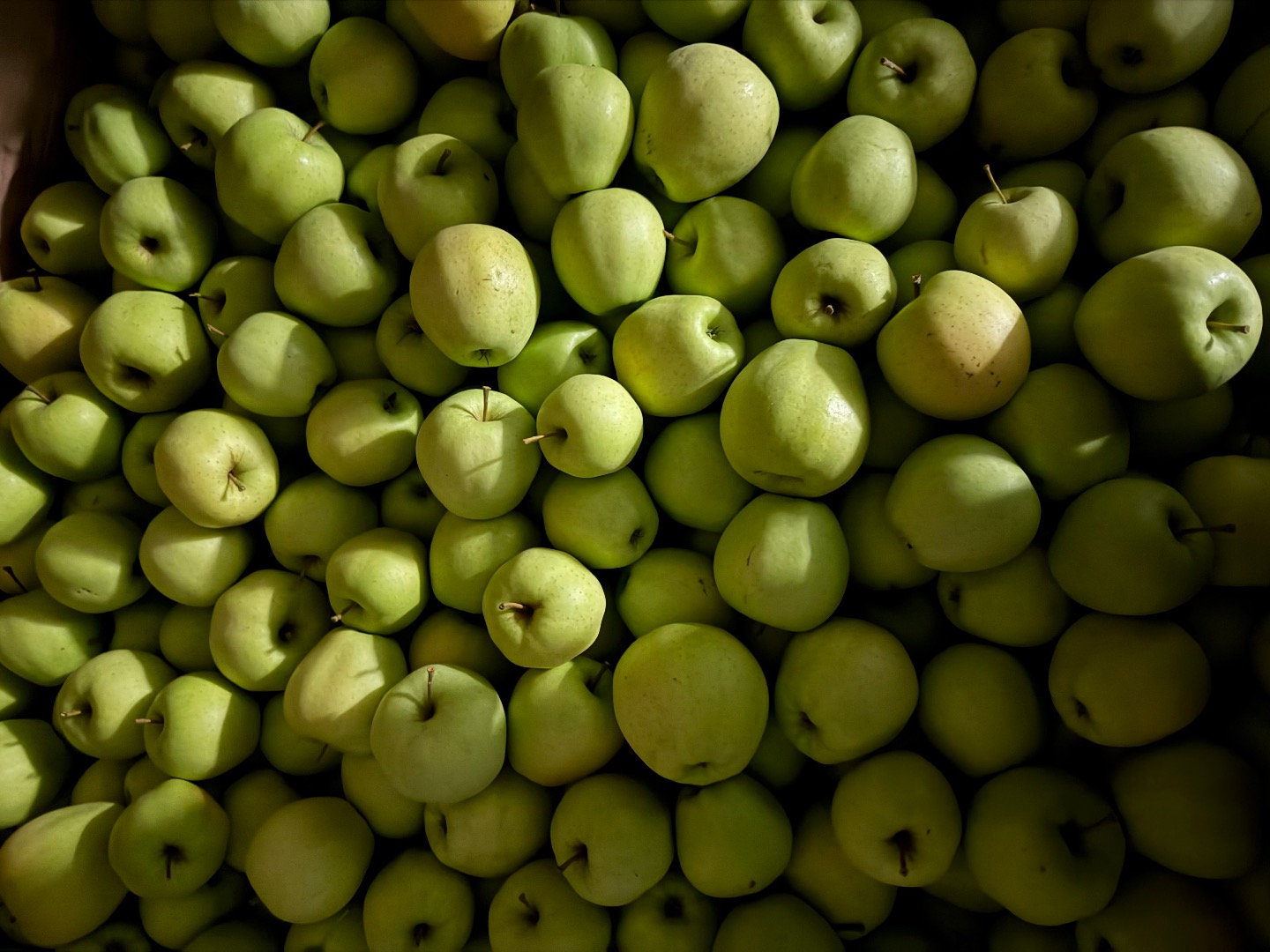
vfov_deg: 56.8
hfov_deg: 71.6
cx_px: 635
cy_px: 476
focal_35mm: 24
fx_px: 881
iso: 2500
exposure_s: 1/9
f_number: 1.78
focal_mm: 6.76
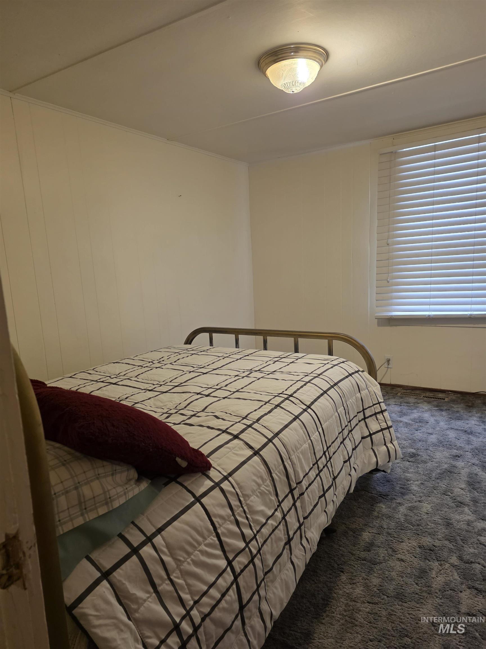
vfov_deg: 73.9
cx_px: 243
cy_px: 324
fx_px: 431
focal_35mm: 23
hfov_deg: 58.9
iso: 400
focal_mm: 6.3
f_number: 1.7
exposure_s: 1/120
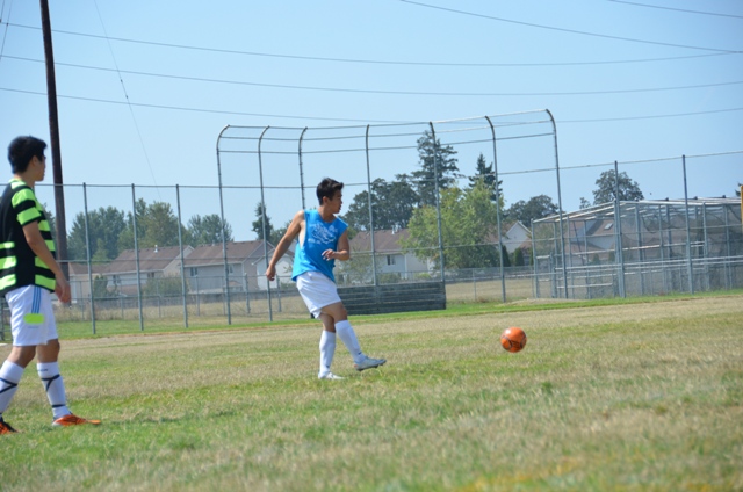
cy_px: 246
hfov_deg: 13.1
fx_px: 3244
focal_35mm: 158
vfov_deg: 8.7
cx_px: 372
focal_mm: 105
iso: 400
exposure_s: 1/1600
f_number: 5.3
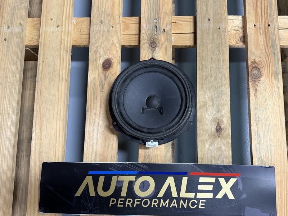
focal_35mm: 30
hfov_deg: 59.8
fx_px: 250
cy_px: 123
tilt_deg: -81.4
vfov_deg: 46.7
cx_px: 162
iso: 200
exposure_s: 1/50
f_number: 1.78
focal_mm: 6.76
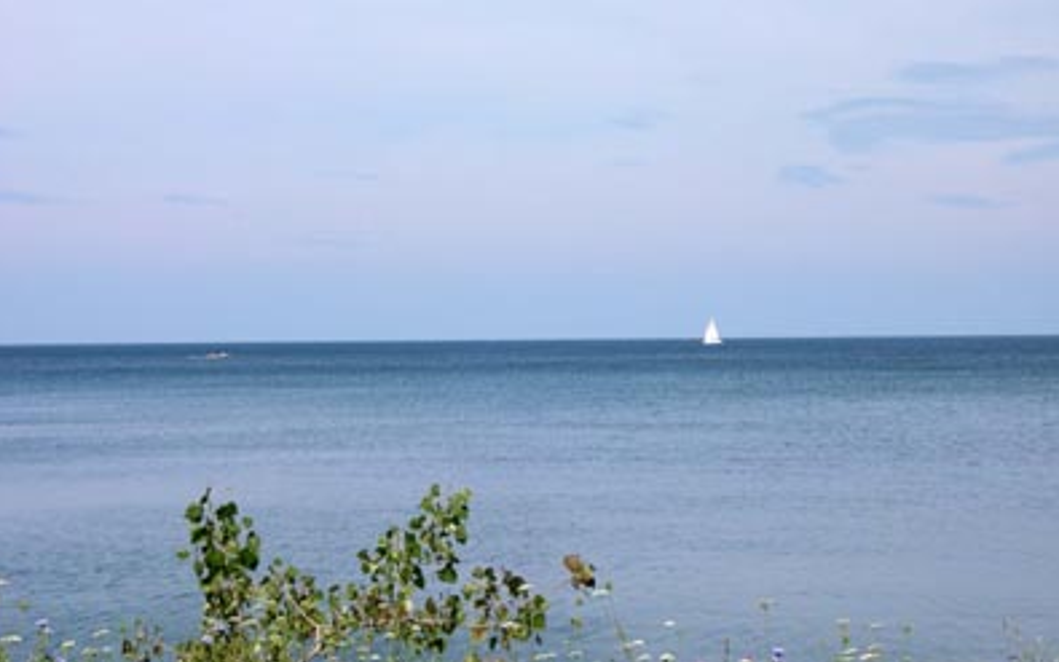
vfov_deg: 14.9
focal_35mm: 88
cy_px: 354
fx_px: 2540
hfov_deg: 23.5
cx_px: 528
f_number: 11.2
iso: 100
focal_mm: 17.4
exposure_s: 1/96.1
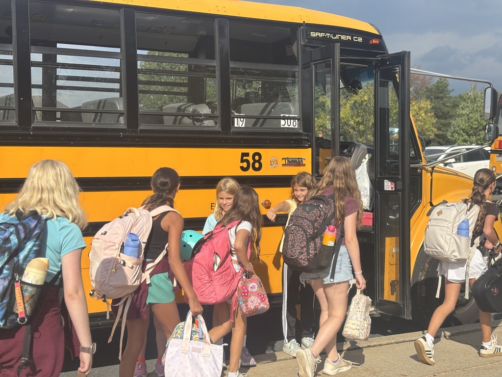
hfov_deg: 36.8
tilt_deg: -3.0
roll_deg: -0.6
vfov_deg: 28.0
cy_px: 188
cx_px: 251
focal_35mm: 52
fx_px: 754
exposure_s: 1/3311
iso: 40
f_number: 1.6
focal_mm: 5.96
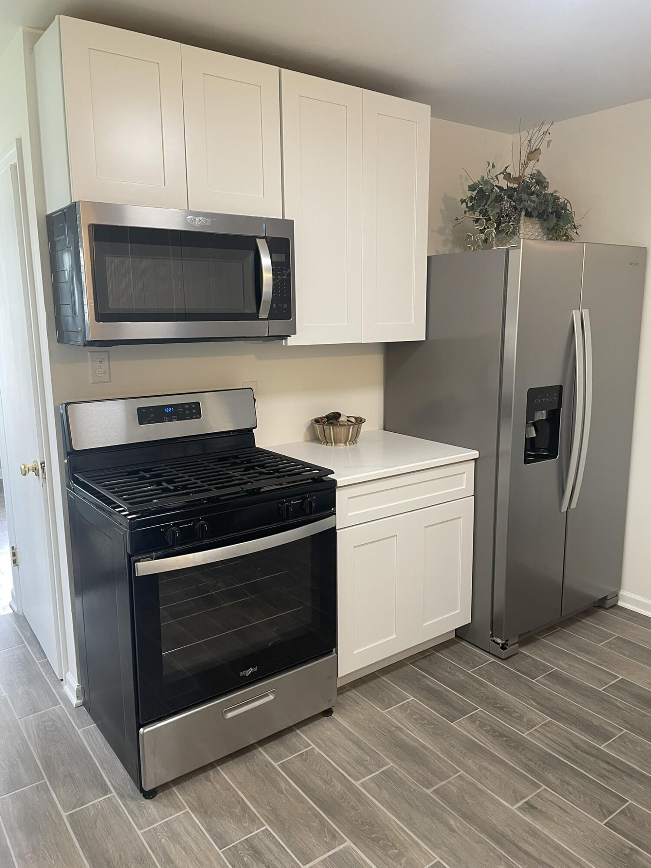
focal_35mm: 26
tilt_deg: -9.7
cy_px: 434
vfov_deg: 67.3
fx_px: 652
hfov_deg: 53.1
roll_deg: +1.2
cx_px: 326
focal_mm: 4.2
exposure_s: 1/60
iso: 80
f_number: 1.6
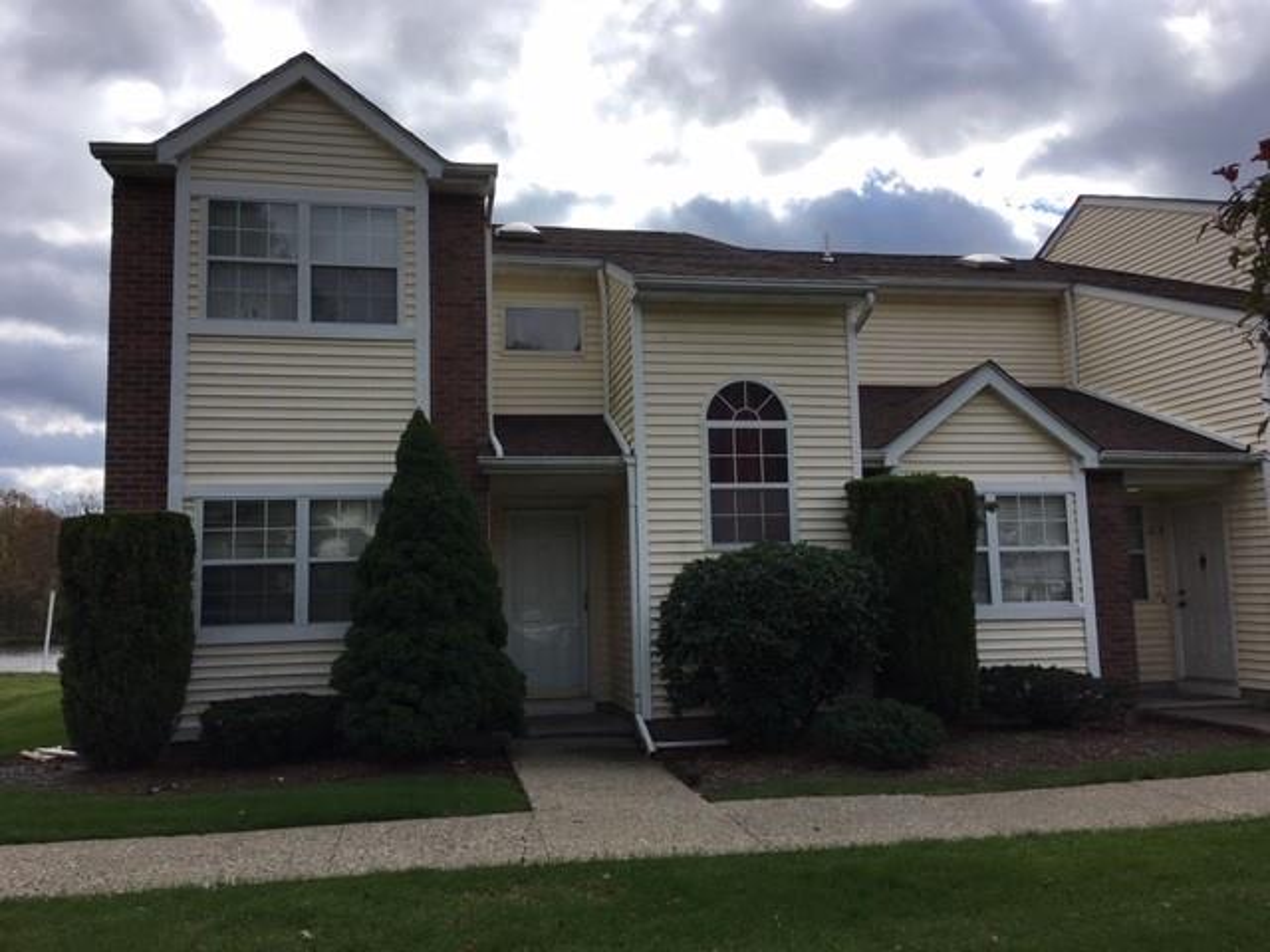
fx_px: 1064
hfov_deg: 61.7
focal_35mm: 29
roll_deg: +0.6
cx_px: 635
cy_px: 476
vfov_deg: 48.2
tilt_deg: +6.8
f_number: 2.2
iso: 25
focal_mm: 4.15
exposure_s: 1/1876
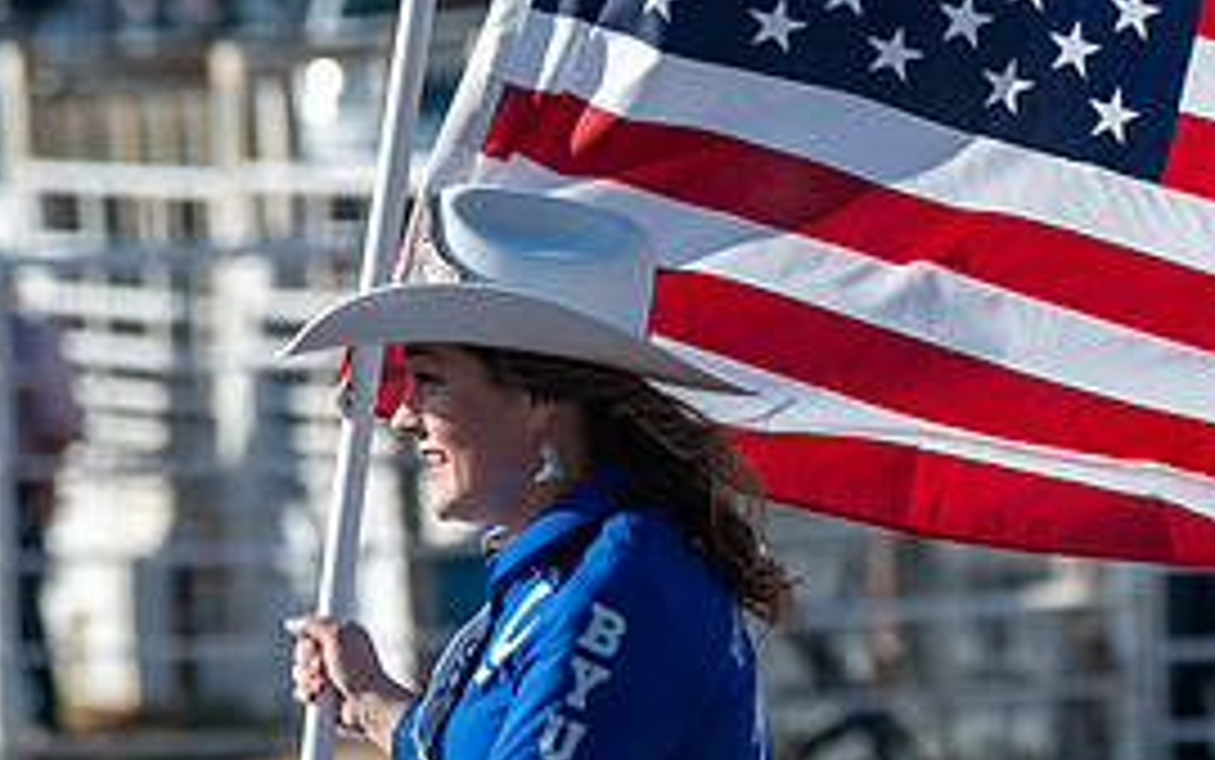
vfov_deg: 2.5
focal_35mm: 534
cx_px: 856
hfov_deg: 3.9
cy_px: 394
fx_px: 17690
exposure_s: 1/1000
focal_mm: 200
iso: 160
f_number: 5.6
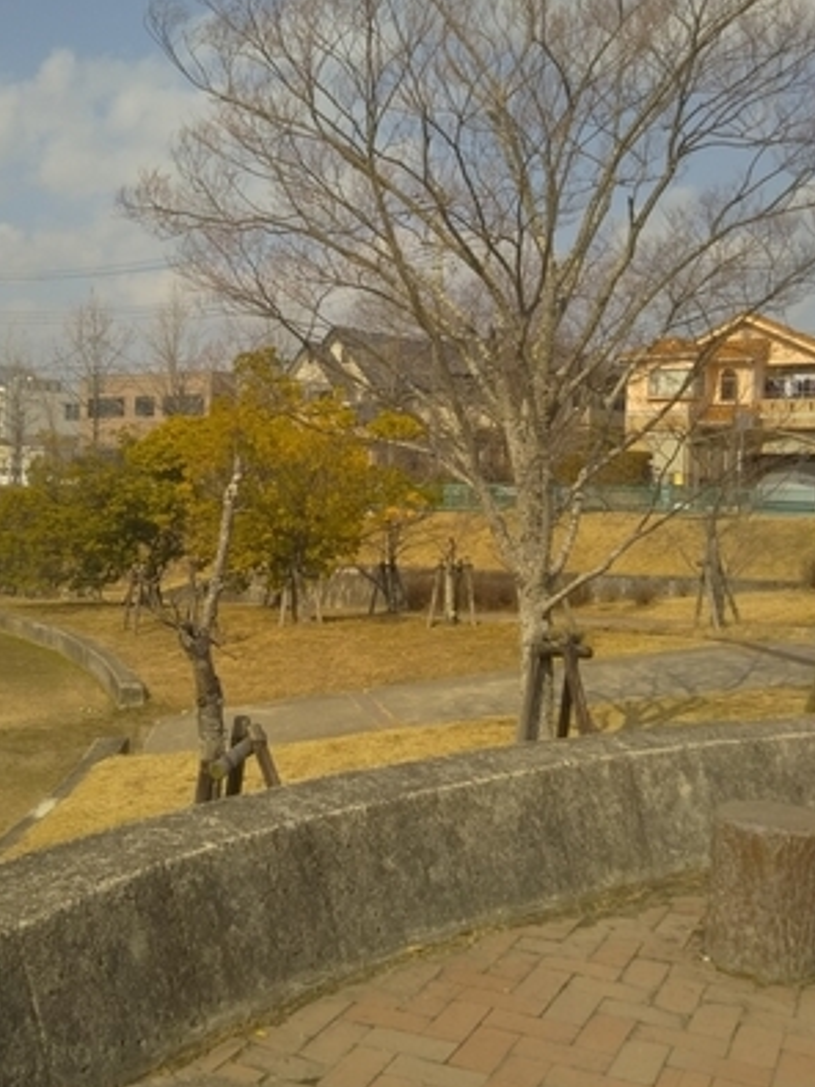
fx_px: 1194
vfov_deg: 48.9
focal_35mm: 38
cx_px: 332
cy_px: 495
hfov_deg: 37.6
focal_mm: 4
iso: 40
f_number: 2.2
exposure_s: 1/1118
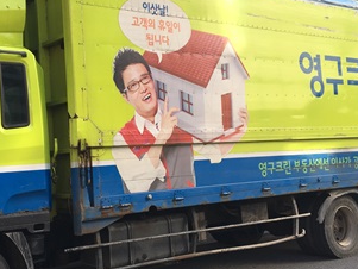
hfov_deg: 35.5
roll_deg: +2.0
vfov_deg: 27.0
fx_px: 559
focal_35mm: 54
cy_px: 125
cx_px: 152
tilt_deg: +1.1
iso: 25
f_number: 2.2
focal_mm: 4.15
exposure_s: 1/292
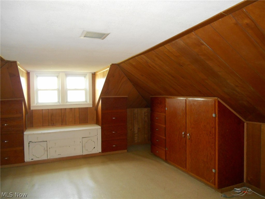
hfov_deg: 67.3
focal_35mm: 26
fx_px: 199
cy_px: 100
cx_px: 132
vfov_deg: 53.1
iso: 360
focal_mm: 4.7
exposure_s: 1/25
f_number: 3.4
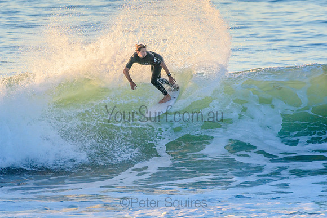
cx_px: 164
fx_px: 6815
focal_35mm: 750
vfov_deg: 1.8
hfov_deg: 2.7
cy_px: 109
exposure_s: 1/1250
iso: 720
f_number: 5.6
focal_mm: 500
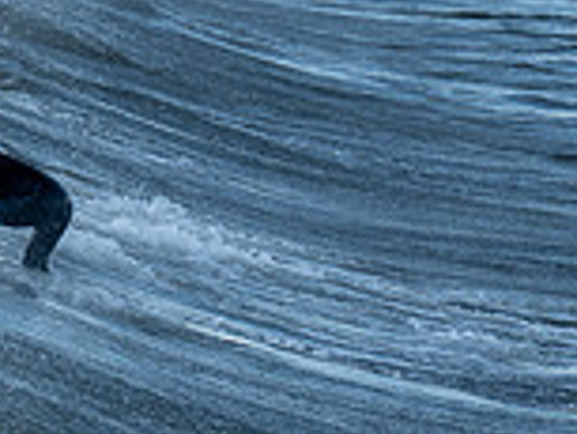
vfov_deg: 1.9
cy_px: 155
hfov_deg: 2.5
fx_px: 13312
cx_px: 70
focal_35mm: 798
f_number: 3.5
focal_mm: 180
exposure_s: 1/1600
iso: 320
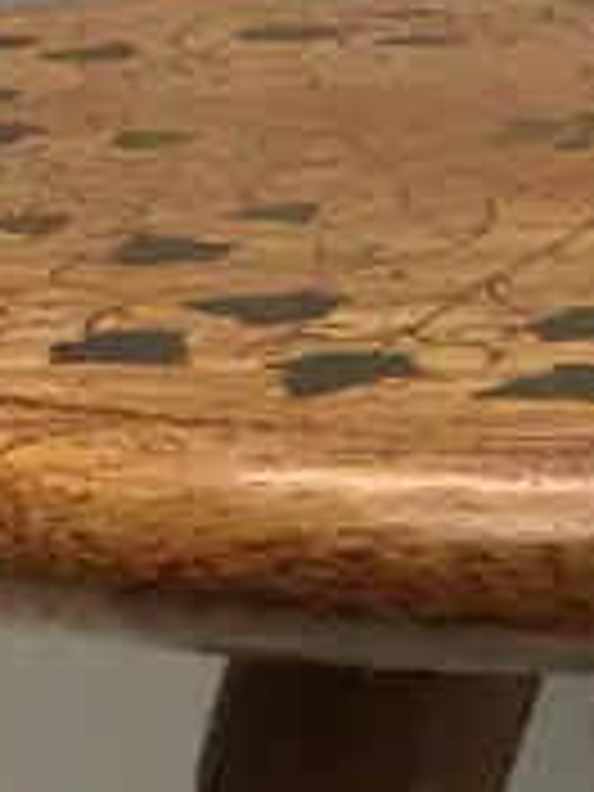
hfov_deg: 8.6
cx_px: 806
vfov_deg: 11.2
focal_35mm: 169
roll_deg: -0.5
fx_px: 3867
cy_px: 1242
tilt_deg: -23.4
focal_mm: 4.15
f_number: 2.2
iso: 50
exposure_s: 1/33
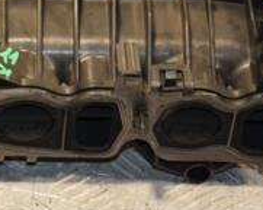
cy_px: 41
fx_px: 1635
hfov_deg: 9.1
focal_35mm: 211
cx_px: -23
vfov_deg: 7.3
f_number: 5.6
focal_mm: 45
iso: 800
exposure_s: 1/200
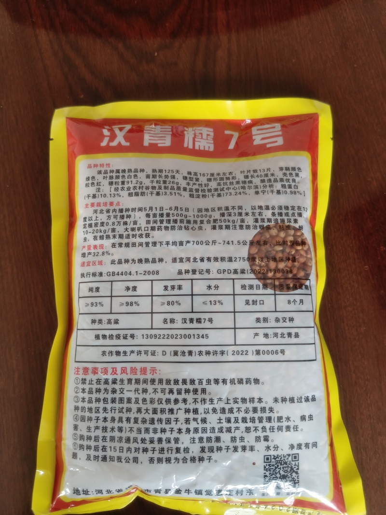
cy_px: 258
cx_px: 193
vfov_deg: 73.9
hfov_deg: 58.9
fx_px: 342
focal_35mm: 23
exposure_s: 1/50
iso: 518
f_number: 1.88
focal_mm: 5.5
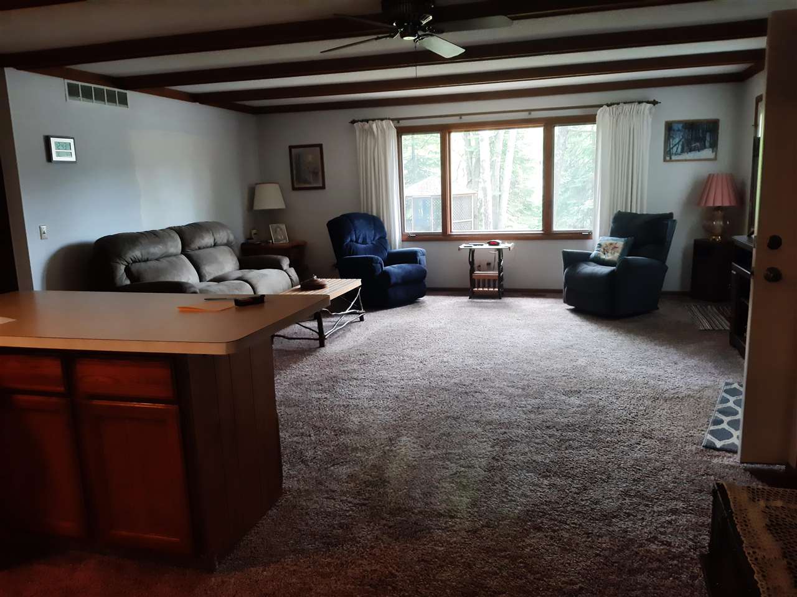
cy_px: 298
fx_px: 598
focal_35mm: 26
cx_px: 398
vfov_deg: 53.0
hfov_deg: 67.3
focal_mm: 3.93
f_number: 1.7
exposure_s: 1/60
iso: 160
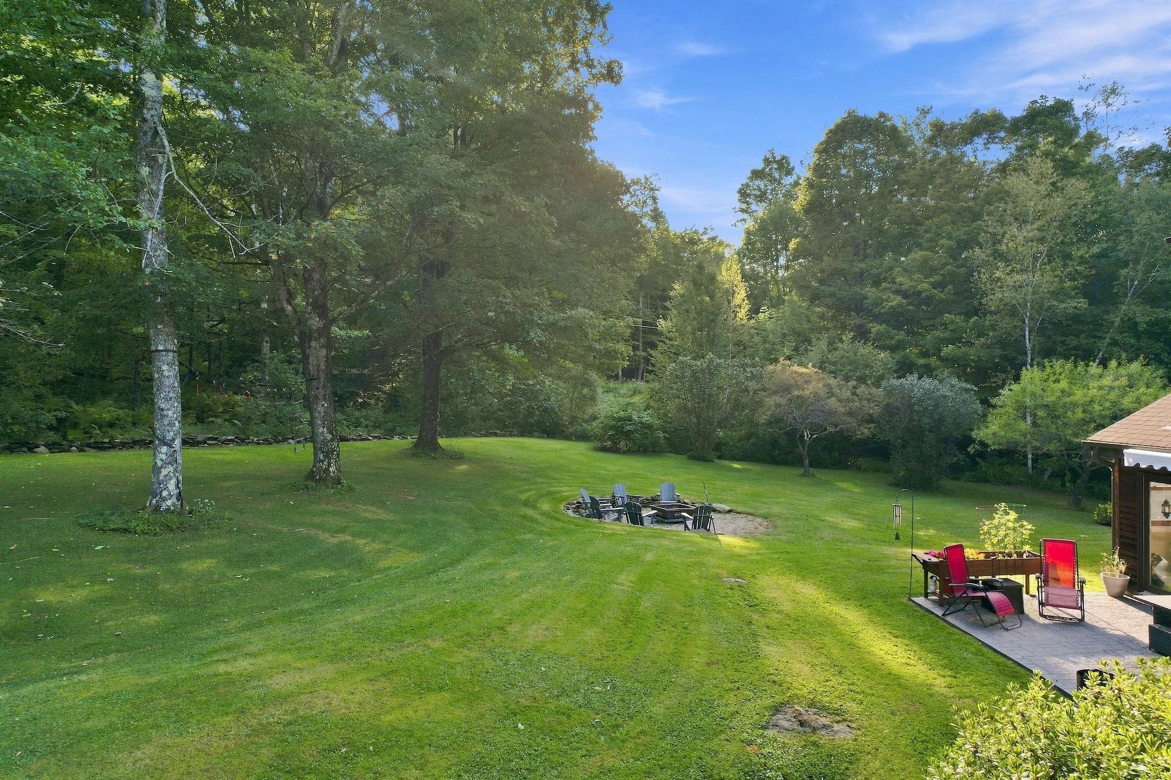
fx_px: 716
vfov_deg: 57.2
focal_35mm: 22
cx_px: 586
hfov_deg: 78.6
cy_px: 390
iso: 100
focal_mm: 8.4
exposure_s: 1/320
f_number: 2.8
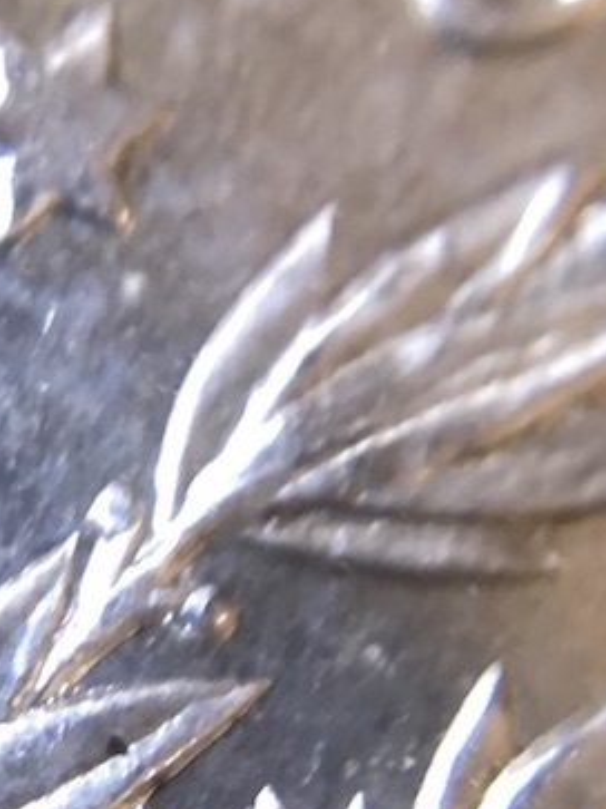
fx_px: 3573
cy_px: 1066
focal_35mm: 153
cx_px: -178
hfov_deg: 9.5
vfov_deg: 12.5
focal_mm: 6
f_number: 2.4
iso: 125
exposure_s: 1/24
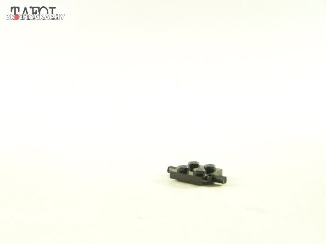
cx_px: 163
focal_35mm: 67
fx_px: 631
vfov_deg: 21.9
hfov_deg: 29.0
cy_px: 122
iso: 400
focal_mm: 11.1
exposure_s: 1/60
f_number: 3.2
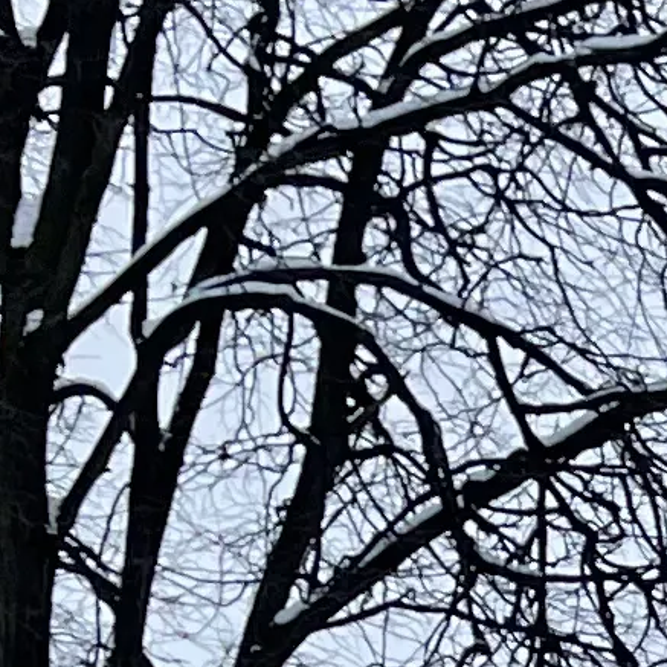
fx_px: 4622
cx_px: 1728
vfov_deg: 7.3
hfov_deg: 7.6
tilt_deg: +6.9
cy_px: 2057
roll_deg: -0.6
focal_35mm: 212
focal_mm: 5.1
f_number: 1.6
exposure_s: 1/611
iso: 32
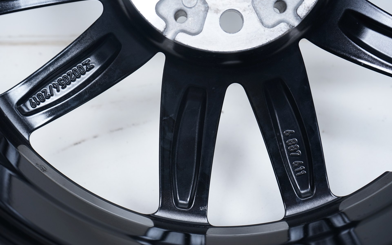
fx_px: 534
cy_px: 114
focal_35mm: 50
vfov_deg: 25.8
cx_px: 196
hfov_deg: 40.3
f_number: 7.1
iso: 250
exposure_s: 1/125
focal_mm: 49
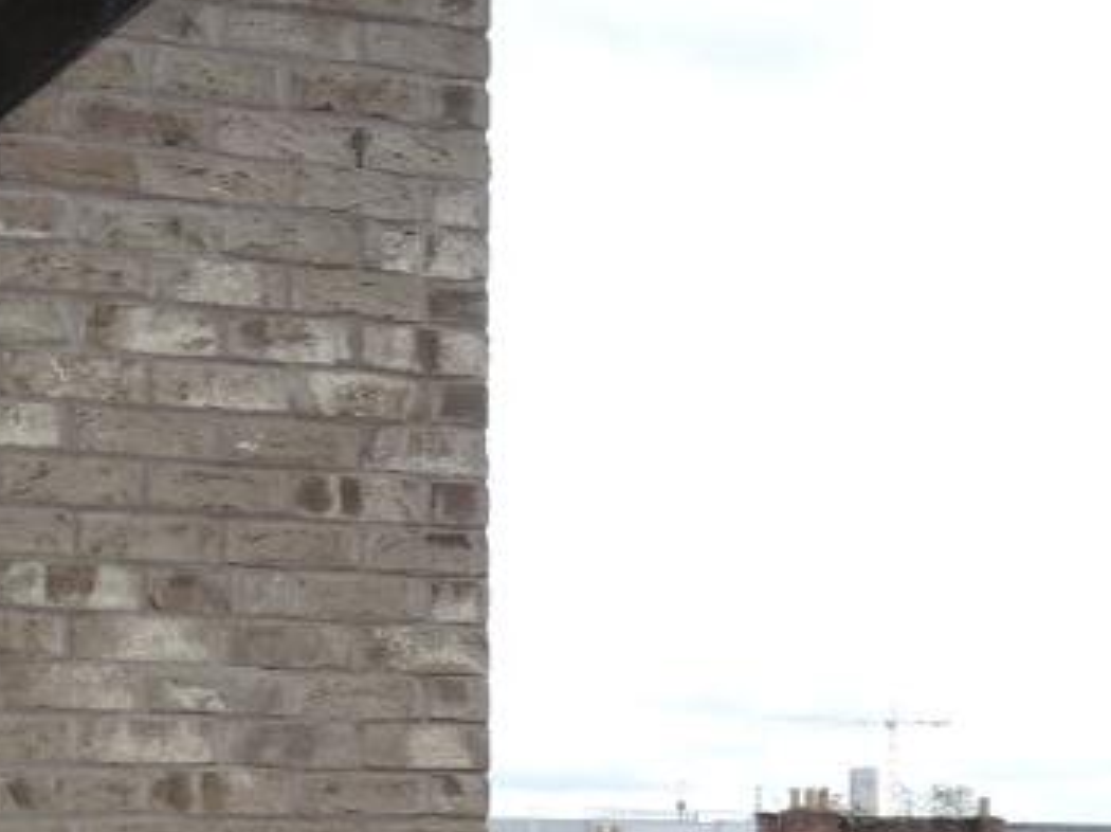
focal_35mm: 82
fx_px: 2630
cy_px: 1165
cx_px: 609
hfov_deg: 23.8
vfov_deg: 16.7
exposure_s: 1/1600
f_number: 2
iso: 100
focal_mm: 6
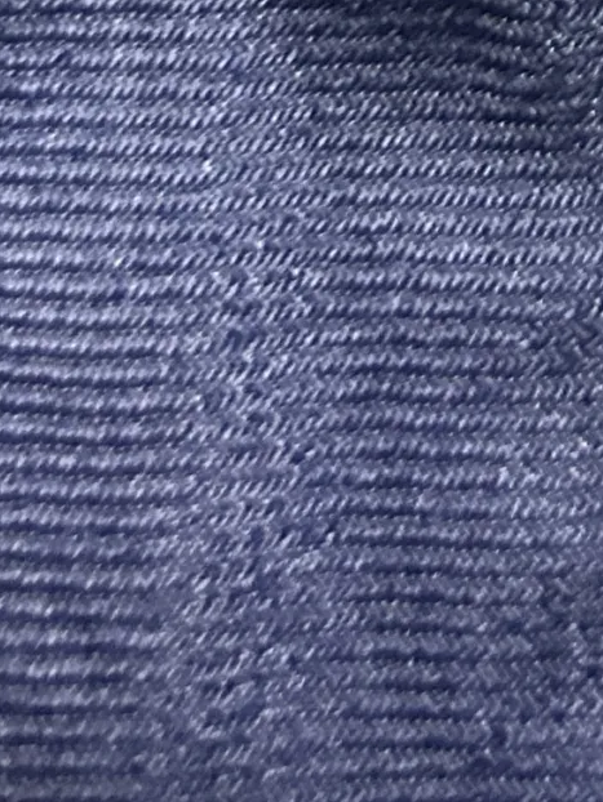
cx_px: 949
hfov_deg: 13.0
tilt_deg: -60.8
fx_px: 2484
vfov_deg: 16.0
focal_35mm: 107
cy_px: -569
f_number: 1.5
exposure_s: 1/33
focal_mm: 5.7
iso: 500
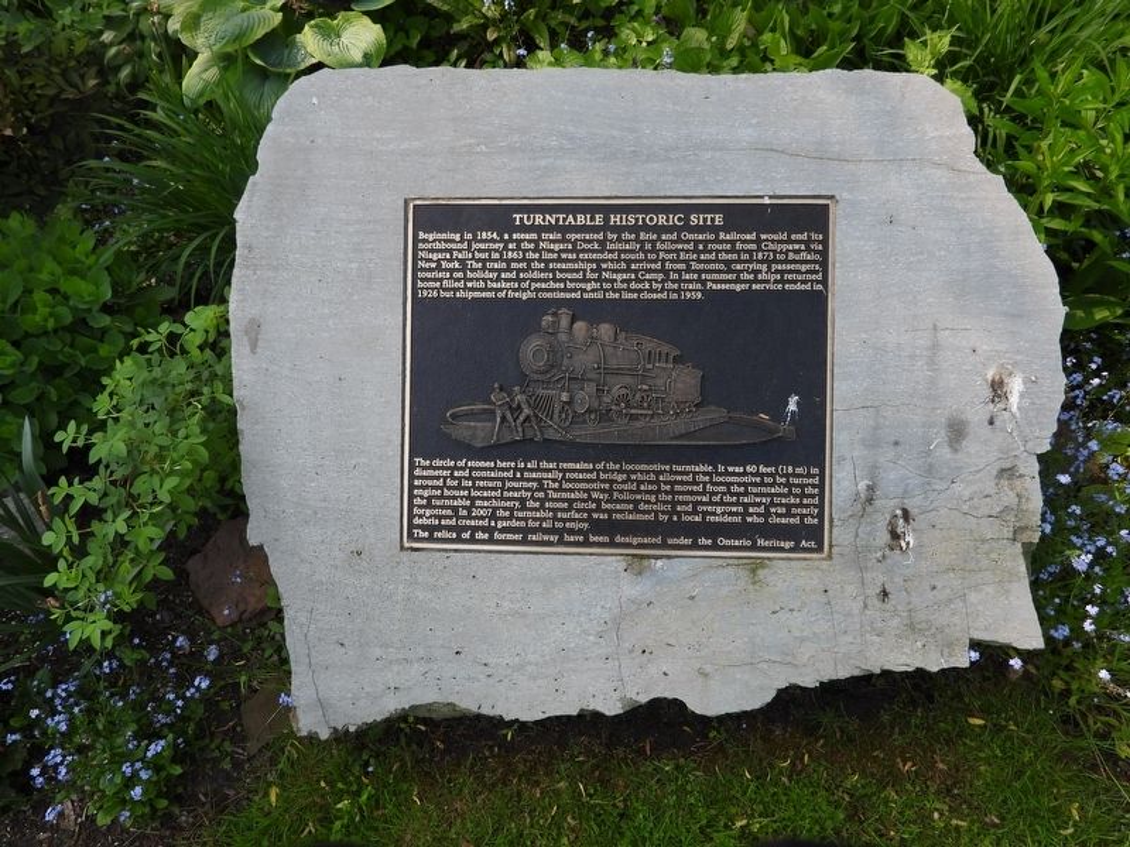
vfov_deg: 56.8
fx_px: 783
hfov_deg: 71.6
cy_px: 424
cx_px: 565
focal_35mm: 24
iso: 100
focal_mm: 4.3
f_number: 2.8
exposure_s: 1/640
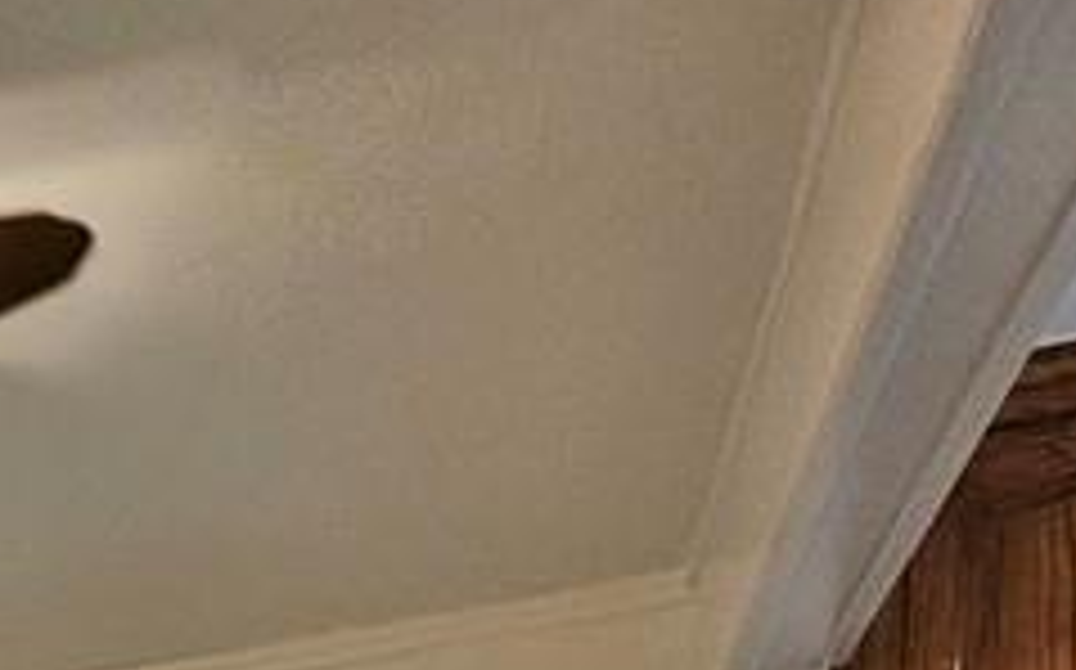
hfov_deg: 23.4
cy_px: 1439
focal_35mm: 59
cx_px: -725
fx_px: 1729
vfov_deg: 15.8
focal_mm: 2.2
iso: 400
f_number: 2.2
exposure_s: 1/40
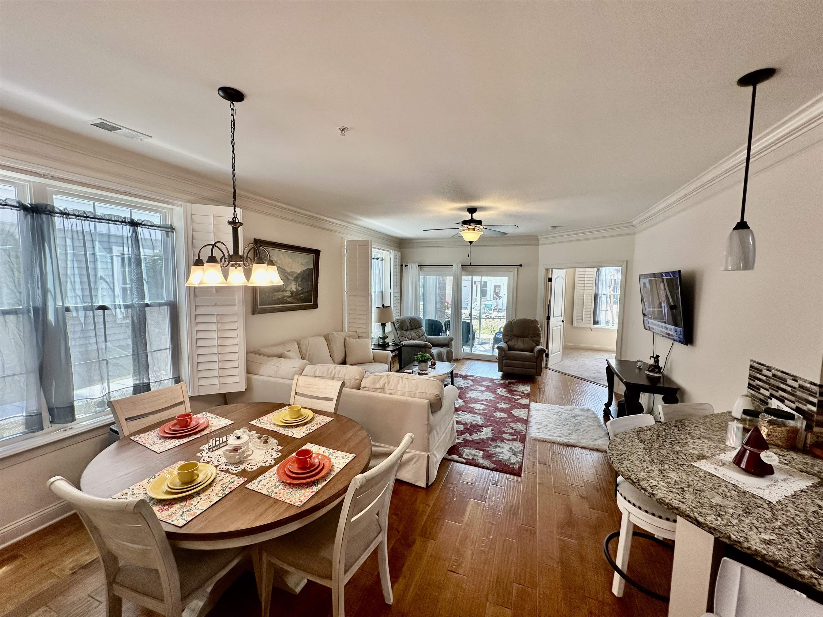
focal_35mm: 14
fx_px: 333
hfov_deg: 102.1
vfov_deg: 85.7
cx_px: 412
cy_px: 308
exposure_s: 1/120
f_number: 2.2
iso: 125
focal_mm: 2.22
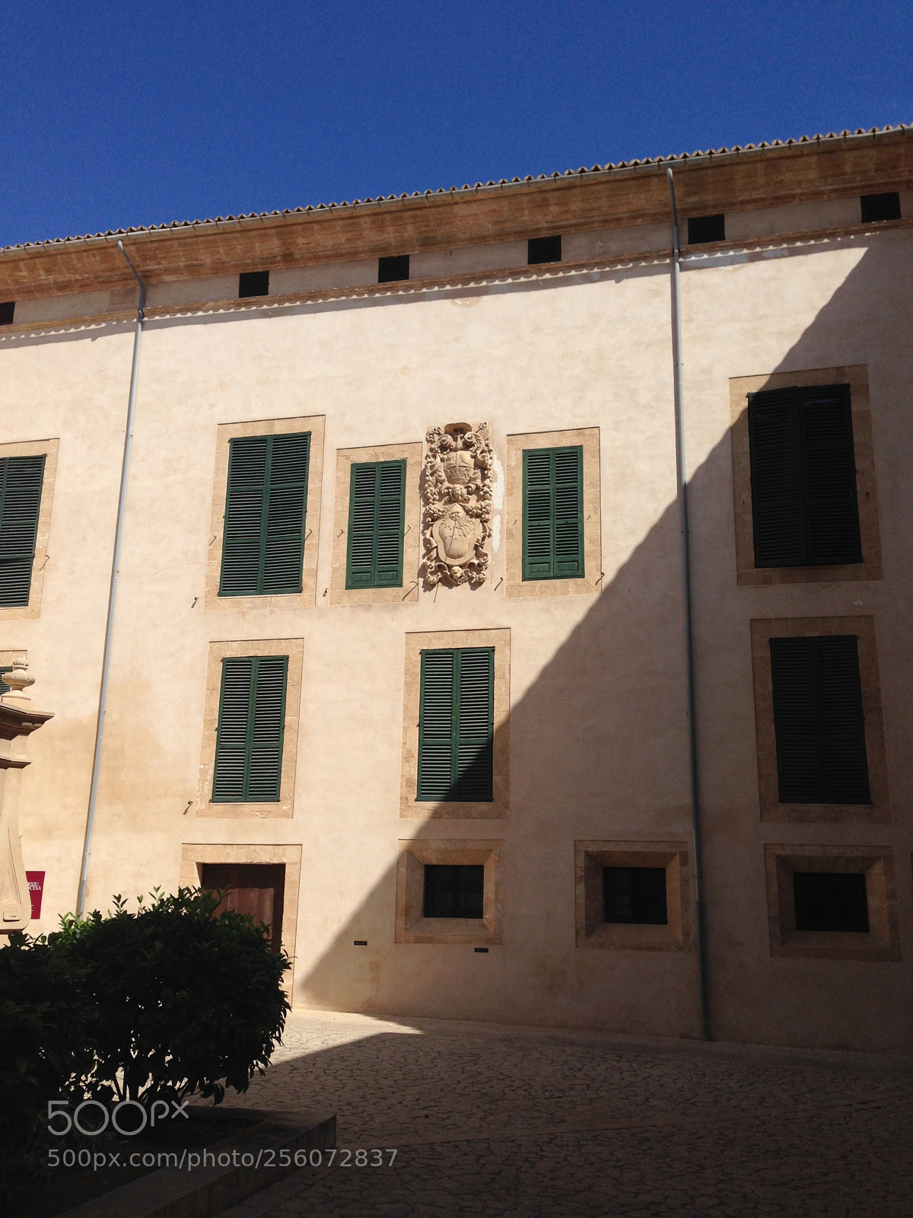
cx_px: 456
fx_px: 1161
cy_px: 609
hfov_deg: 42.9
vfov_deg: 55.4
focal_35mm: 33
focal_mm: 4.12
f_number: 2.4
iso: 50
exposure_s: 1/2710
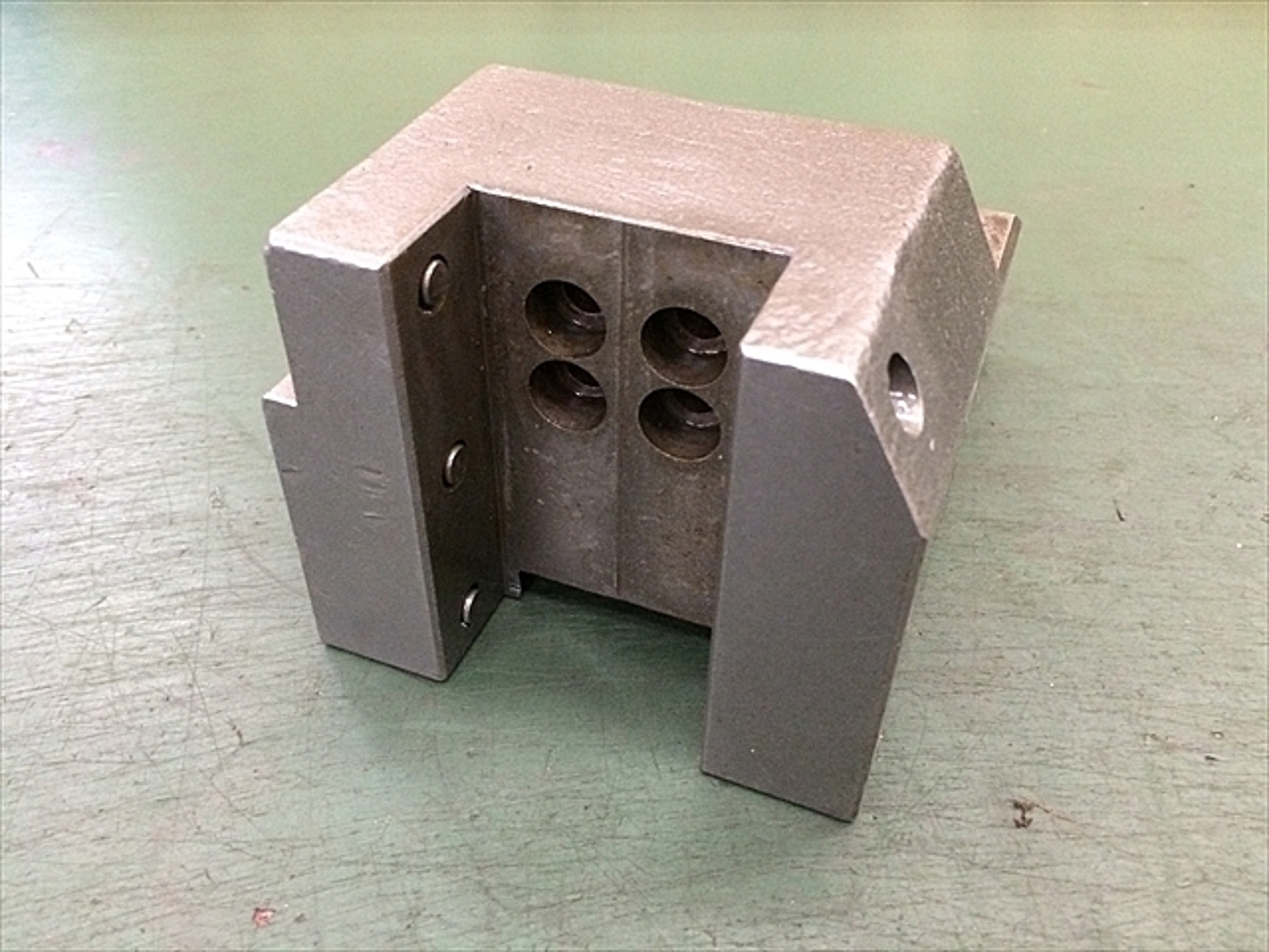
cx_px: 634
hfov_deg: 61.7
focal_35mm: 29
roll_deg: -1.6
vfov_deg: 48.2
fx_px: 1063
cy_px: 476
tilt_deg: -40.8
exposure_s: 1/30
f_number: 2.2
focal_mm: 4.15
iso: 320
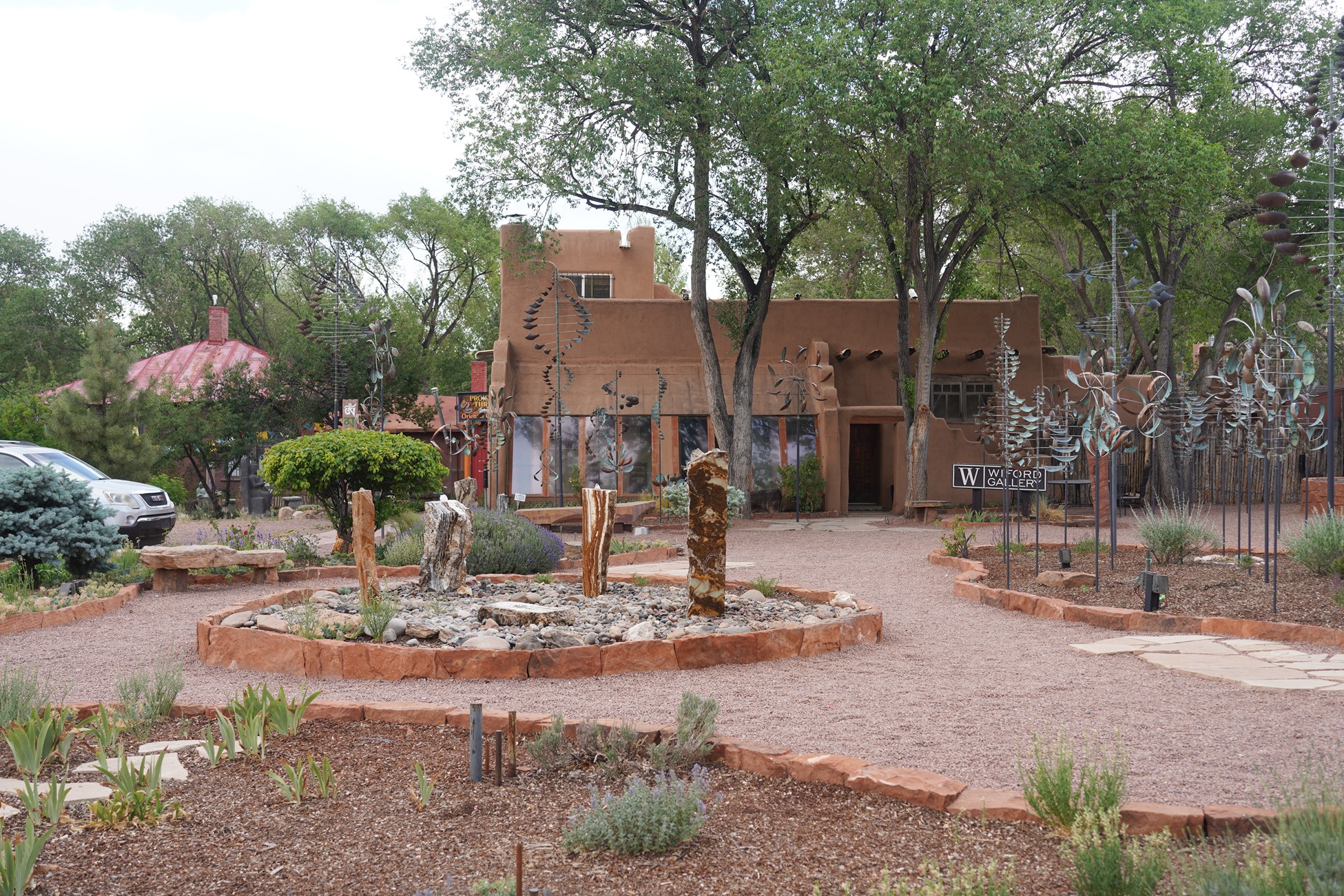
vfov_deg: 32.6
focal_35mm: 41
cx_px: 679
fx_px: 1531
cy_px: 440
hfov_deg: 47.4
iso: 100
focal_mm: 40
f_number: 5
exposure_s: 1/100
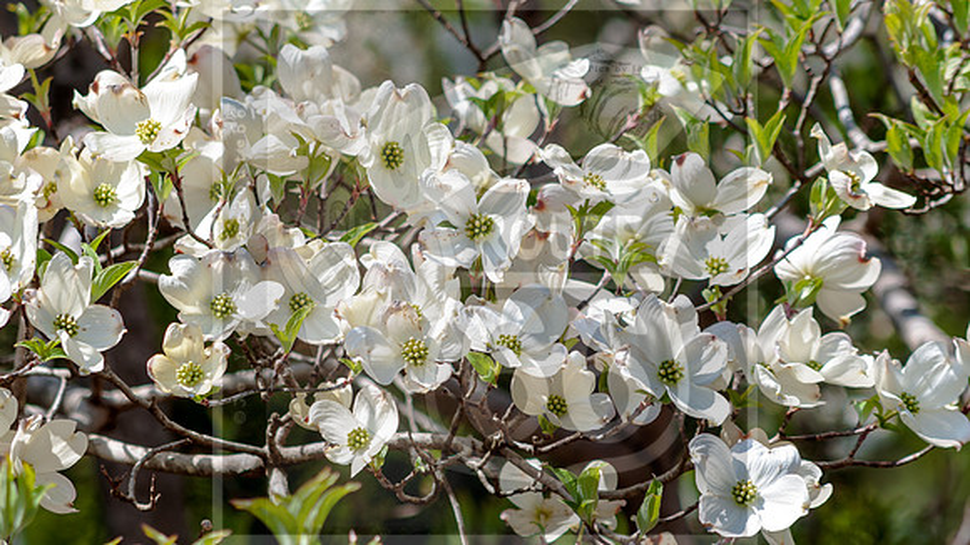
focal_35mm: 507
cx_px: 447
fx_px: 13044
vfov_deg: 2.4
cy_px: 260
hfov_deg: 4.3
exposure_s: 1/250
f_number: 8
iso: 160
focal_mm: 300
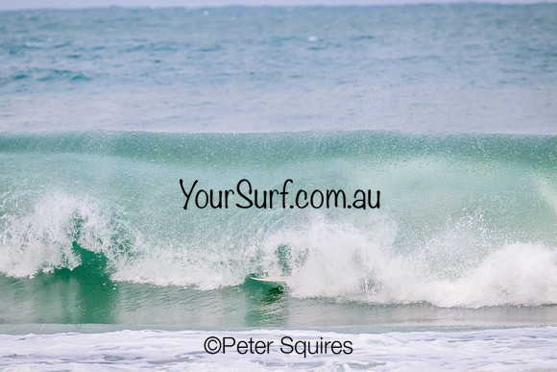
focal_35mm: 637
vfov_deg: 2.2
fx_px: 9857
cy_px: 186
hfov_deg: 3.2
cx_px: 278
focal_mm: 610
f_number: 11
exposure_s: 1/2000
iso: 4000
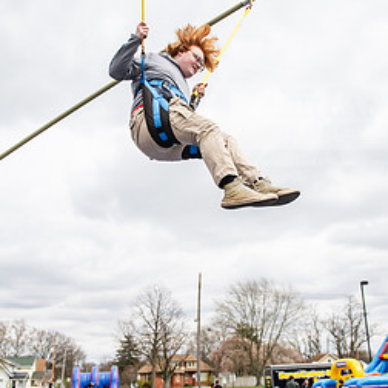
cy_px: 179
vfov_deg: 40.9
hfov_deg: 40.9
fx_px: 520
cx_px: 206
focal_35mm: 41
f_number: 3.5
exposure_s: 1/1250
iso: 160
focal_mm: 27
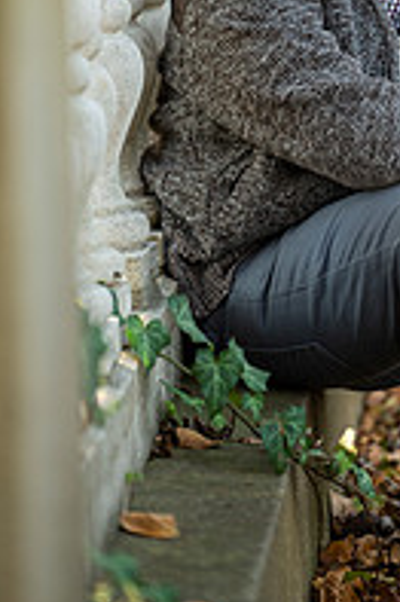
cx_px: 345
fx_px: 5726
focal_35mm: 343
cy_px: 12
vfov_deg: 6.0
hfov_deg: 4.0
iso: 250
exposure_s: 1/200
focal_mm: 150
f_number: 3.5
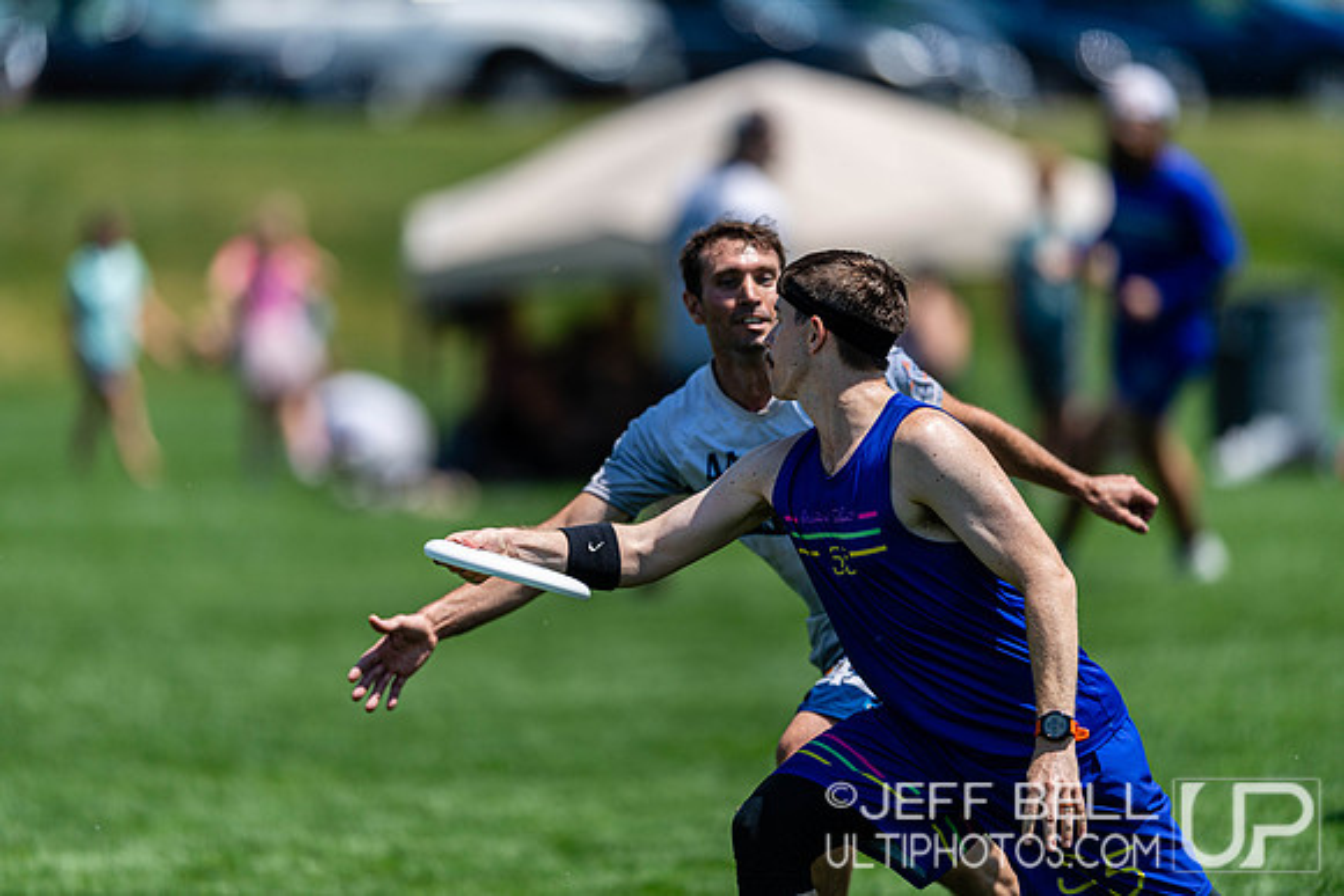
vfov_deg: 3.4
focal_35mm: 400
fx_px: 14936
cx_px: 672
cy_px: 448
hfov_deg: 5.2
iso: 100
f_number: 2.8
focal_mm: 400
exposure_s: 1/2500
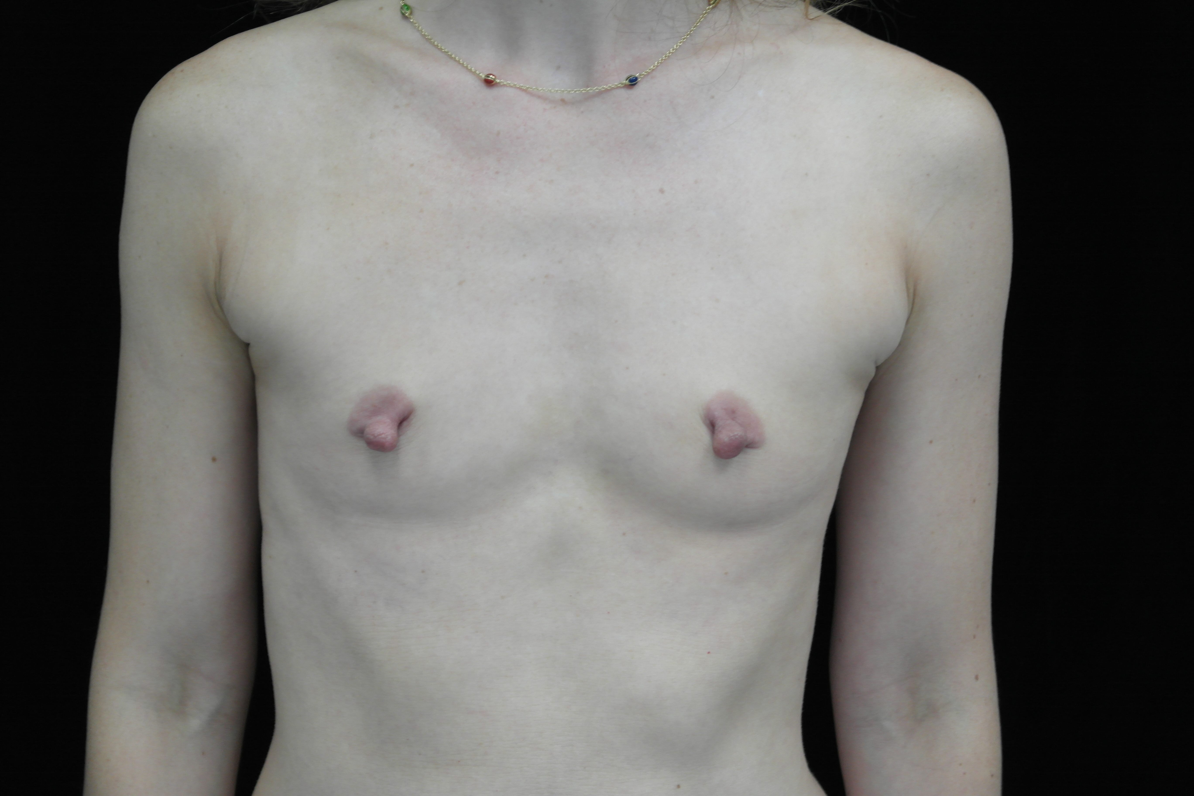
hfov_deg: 26.3
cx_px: 597
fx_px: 2554
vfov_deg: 17.7
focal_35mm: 77
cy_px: 398
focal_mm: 50
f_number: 5.6
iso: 400
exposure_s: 1/40
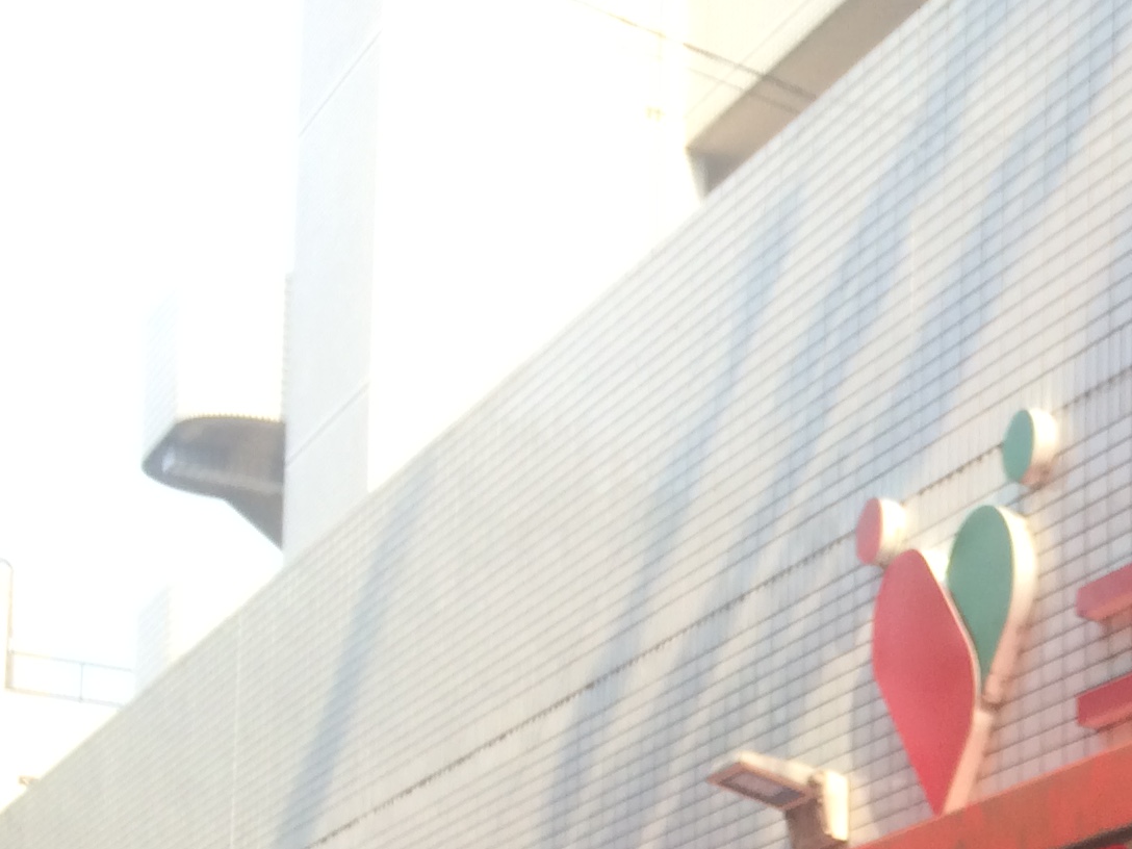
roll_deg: +0.4
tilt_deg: +4.6
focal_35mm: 87
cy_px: 1223
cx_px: 1448
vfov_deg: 15.8
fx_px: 2845
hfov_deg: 20.6
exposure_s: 1/466
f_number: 2.2
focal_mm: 4.15
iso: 32
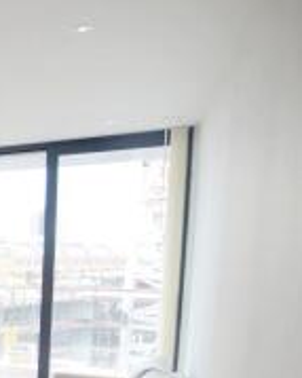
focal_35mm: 45
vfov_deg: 39.2
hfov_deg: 23.4
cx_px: -196
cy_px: 316
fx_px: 503
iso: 100
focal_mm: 18
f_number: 3.5
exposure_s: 1/25
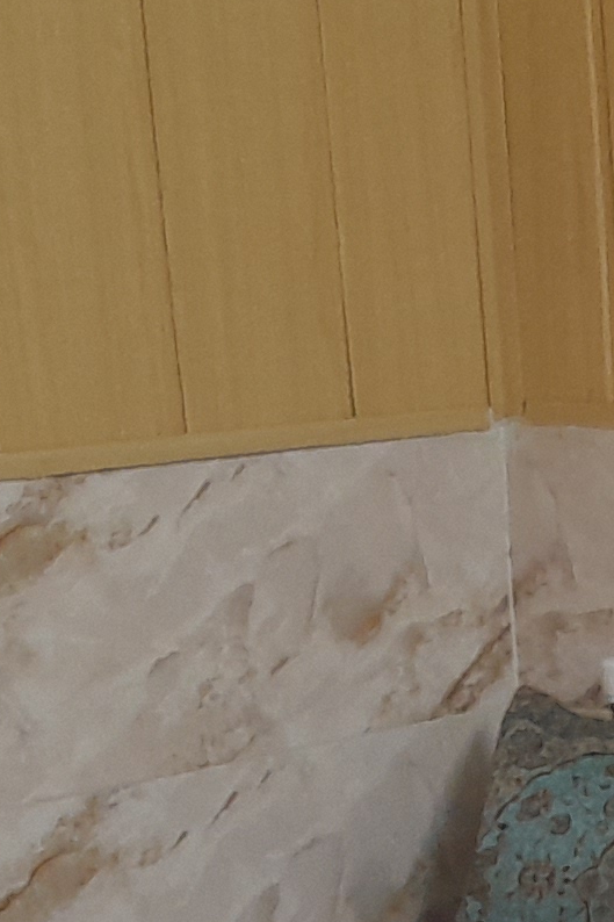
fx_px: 3353
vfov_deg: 14.9
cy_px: 1225
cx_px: 1283
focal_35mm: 131
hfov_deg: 9.7
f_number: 2
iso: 200
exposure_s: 1/50
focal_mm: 4.6
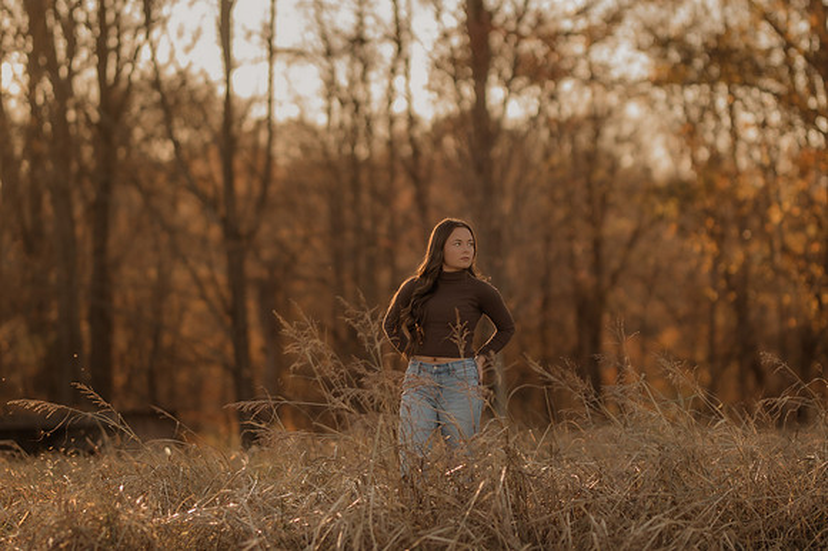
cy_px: 276
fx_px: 2919
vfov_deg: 10.8
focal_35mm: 127
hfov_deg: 16.1
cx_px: 414
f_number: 1.4
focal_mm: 85
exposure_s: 1/1250
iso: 200
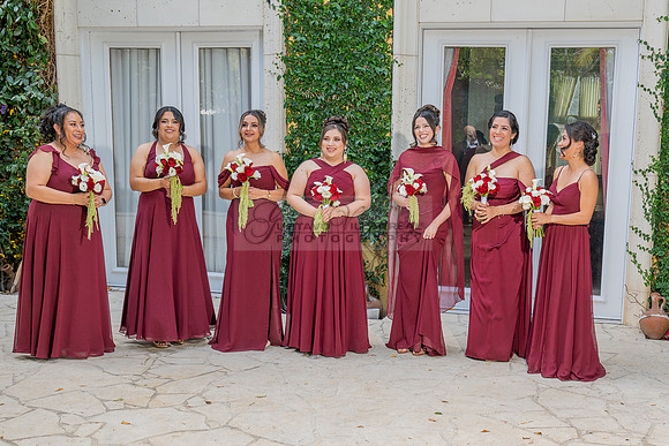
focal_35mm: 44
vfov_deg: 30.6
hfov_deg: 44.4
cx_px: 423
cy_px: 282
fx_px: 812
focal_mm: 34.5
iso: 200
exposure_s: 1/200
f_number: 5
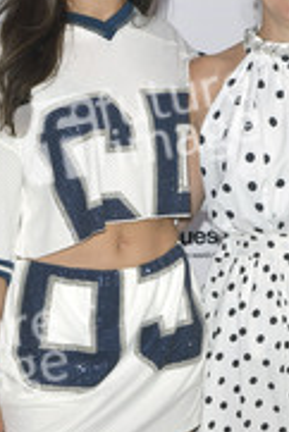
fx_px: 901
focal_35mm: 75
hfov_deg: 18.1
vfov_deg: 26.9
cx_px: 205
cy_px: 248
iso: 400
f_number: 9
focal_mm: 29
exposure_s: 1/250
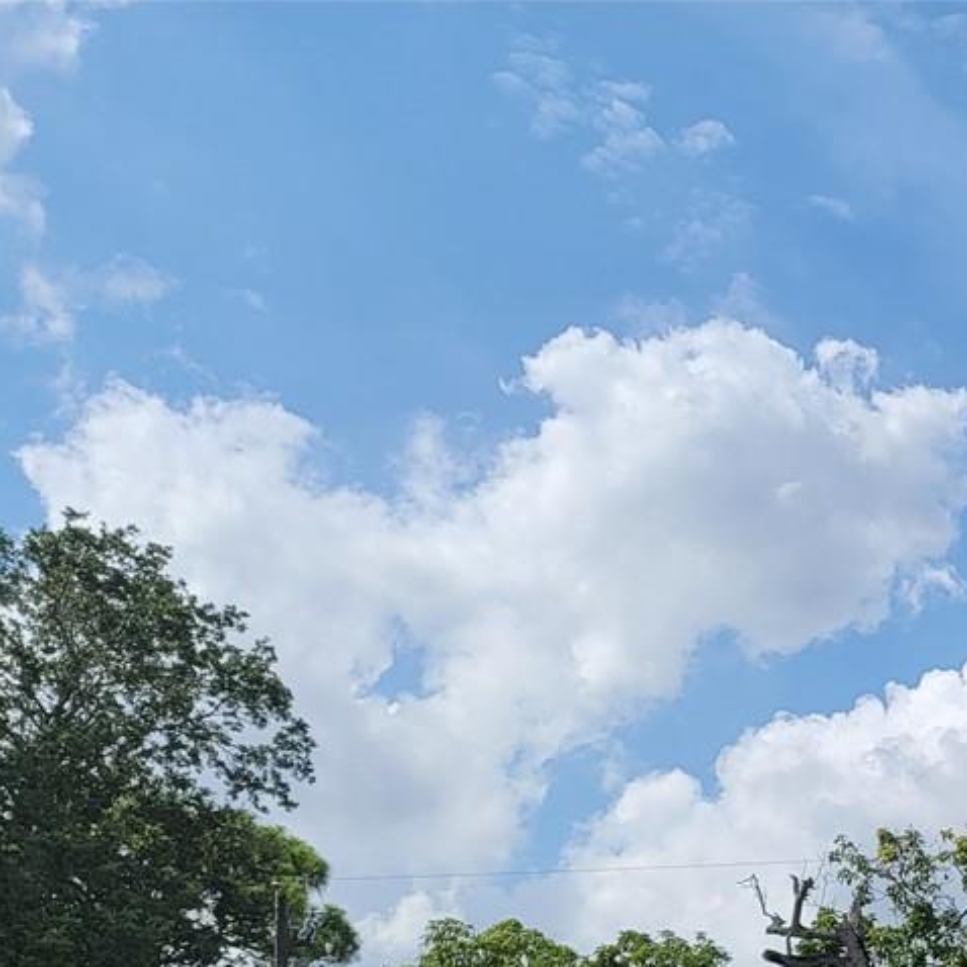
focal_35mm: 71
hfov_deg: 20.5
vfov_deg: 22.1
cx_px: 1481
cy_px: 1212
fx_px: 2244
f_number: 1.8
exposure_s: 1/1380
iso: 16
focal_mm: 6.7
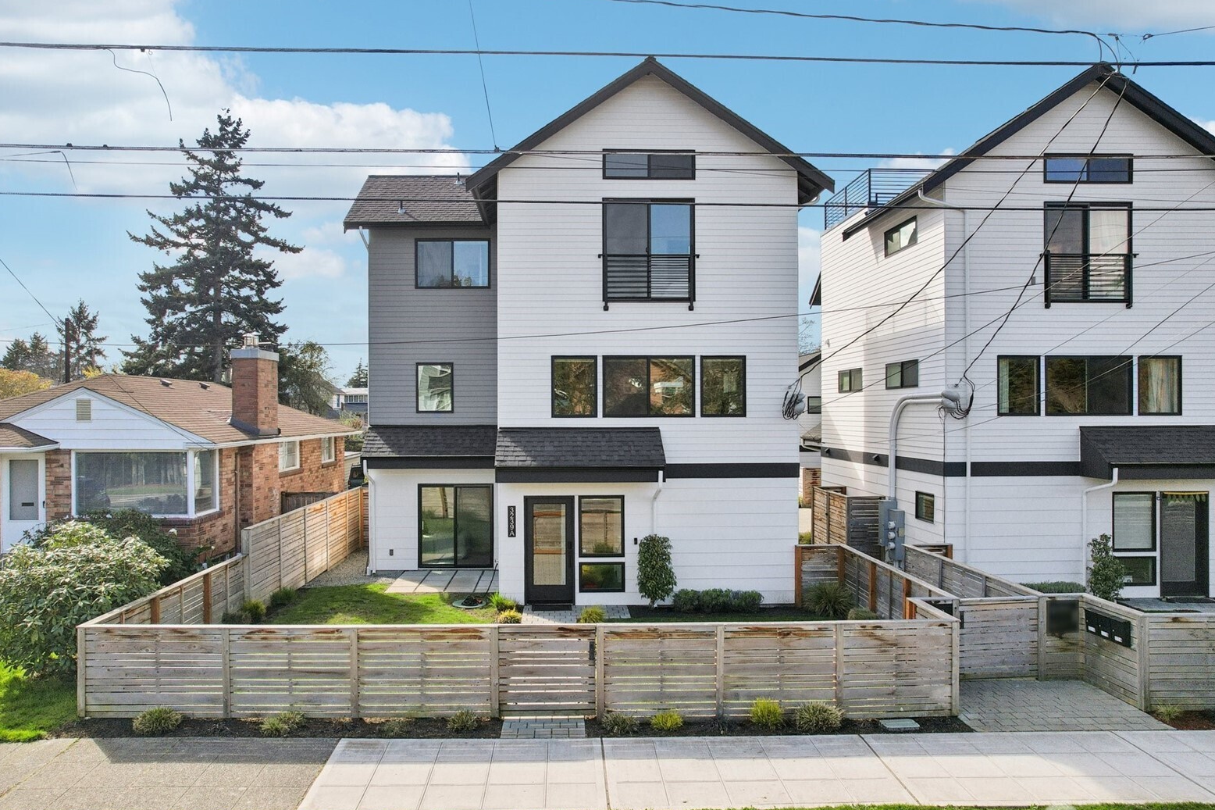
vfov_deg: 53.1
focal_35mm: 24
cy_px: 410
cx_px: 569
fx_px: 810
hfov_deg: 73.7
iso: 100
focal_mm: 8.4
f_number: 2.8
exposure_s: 1/2000
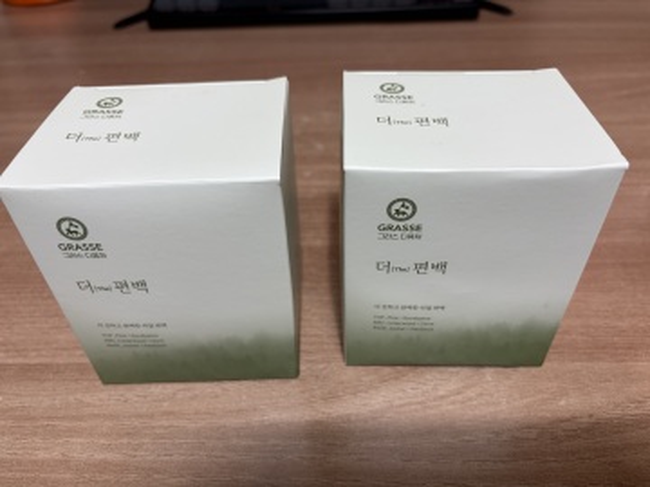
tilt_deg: -41.7
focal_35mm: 26
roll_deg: +2.7
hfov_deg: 67.3
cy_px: 244
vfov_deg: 53.1
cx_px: 325
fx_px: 488
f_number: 1.6
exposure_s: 1/60
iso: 64
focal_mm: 5.96
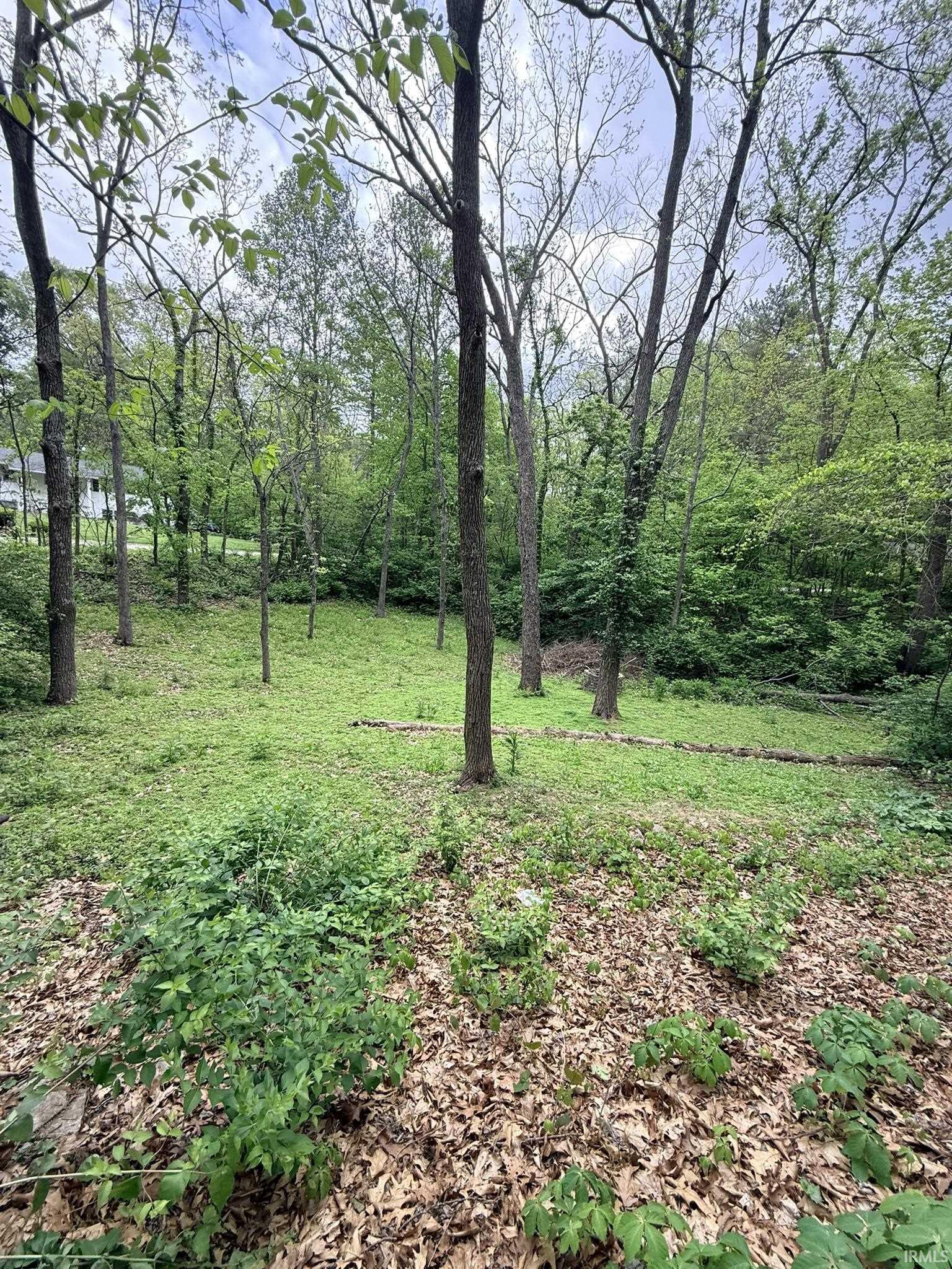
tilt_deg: -9.2
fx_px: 513
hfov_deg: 85.7
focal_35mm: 14
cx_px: 476
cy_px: 634
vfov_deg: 102.1
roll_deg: -1.5
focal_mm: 2.22
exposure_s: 1/270
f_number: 2.2
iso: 64
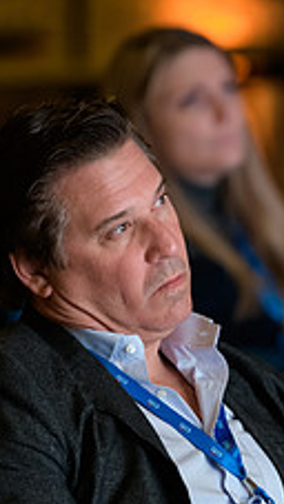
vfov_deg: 4.0
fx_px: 7149
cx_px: 237
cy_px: 321
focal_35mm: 535
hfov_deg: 2.3
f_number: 3.2
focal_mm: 200
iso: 1600
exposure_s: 1/100
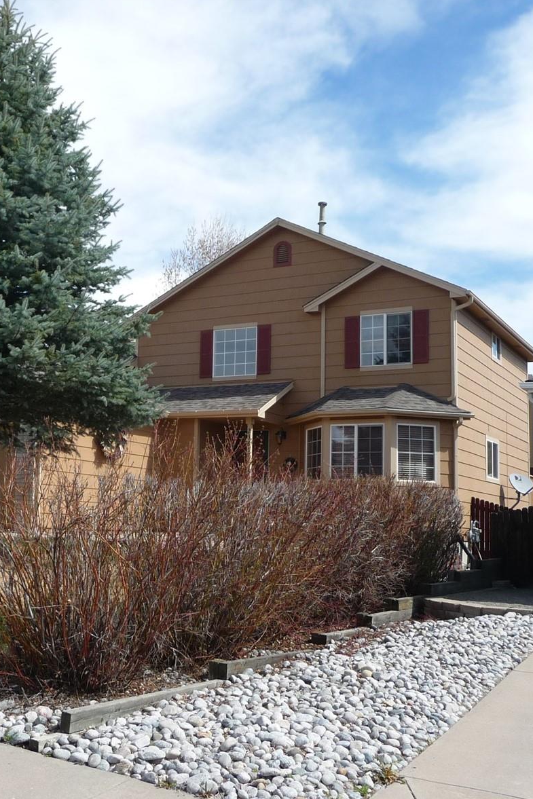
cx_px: 155
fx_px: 910
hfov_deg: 32.2
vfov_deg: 47.4
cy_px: 403
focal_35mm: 41
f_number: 3.3
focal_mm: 4.7
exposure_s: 1/800
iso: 100
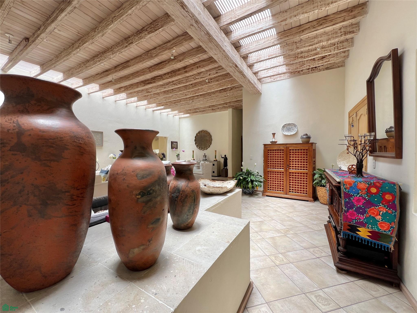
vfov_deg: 89.9
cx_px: 208
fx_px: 157
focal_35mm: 13
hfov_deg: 106.2
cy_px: 156
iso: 32
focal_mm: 1.57
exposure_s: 1/143
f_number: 1.8
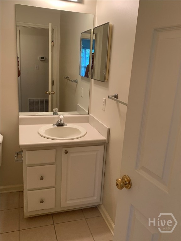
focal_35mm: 26
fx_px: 181
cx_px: 90
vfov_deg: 67.3
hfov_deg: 53.1
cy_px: 120
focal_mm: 4.25
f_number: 1.8
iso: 100
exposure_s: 1/60
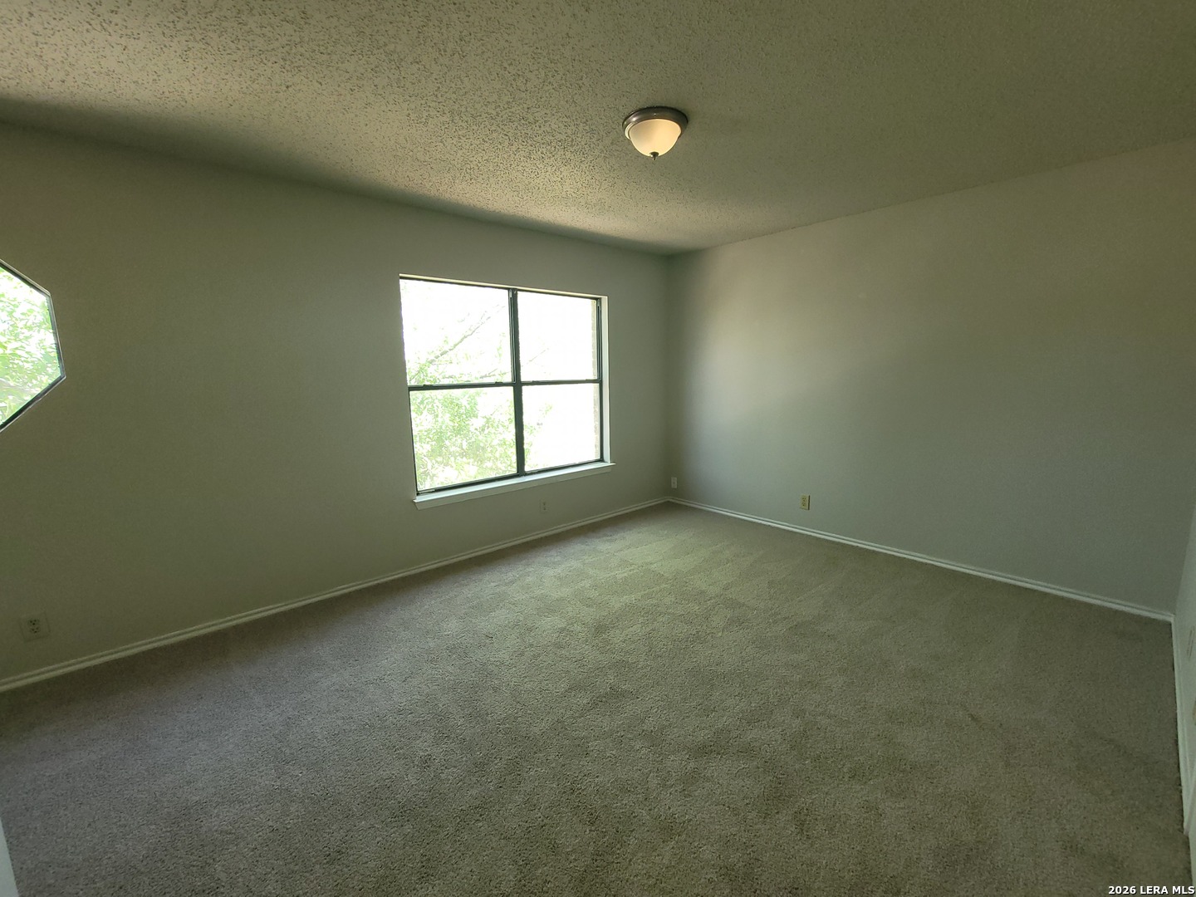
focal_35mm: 13
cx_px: 598
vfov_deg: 89.9
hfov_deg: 106.2
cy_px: 448
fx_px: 449
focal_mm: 2.2
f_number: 2.2
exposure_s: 1/60
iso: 80
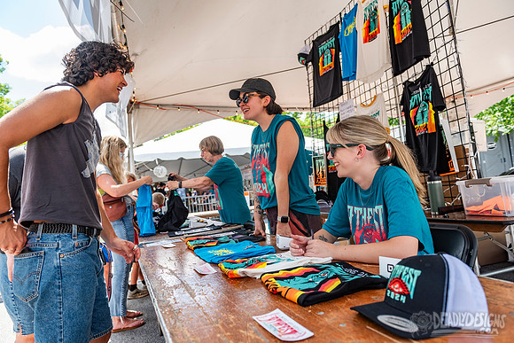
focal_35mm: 24
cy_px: 172
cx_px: 257
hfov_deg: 73.7
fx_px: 343
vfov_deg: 53.2
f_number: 4
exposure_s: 1/800
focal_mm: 24
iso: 400
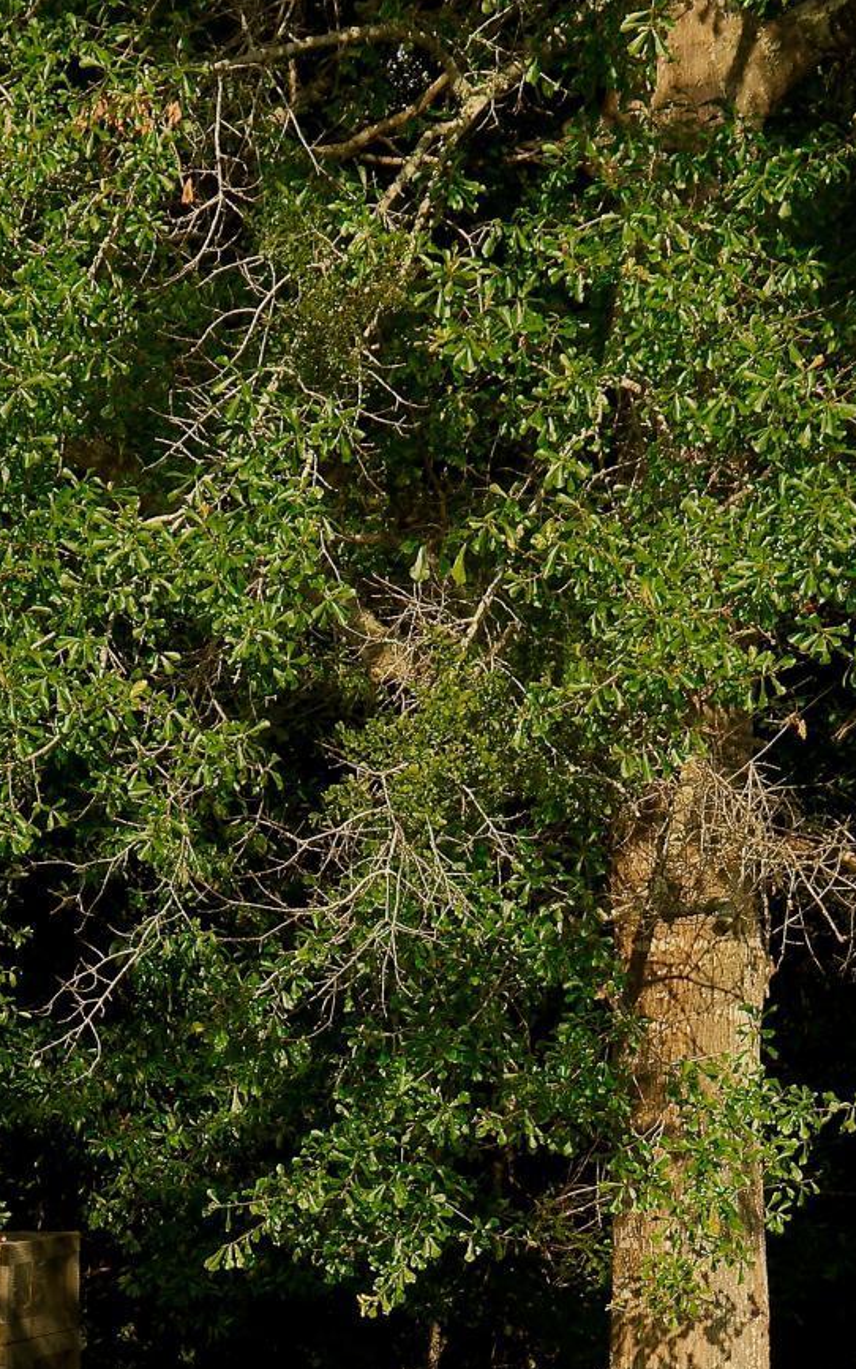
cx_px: 46
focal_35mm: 169
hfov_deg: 7.7
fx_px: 6307
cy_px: 1566
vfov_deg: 12.2
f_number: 8
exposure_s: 1/200
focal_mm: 48
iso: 100
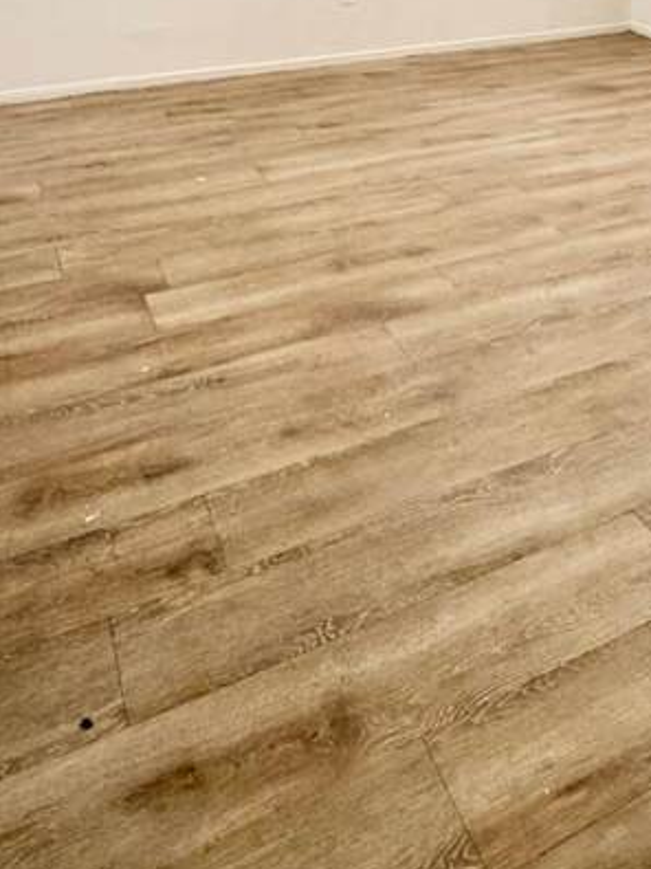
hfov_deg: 41.7
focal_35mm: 34
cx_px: 367
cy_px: -33
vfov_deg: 44.4
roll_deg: -0.1
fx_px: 853
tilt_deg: -8.7
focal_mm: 2.22
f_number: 2.2
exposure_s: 1/121
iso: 200
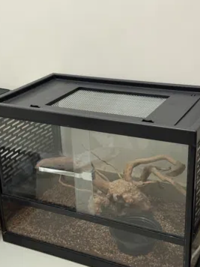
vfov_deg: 35.5
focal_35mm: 54
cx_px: 101
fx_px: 416
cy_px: 136
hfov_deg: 27.0
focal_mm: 6.76
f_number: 1.78
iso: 500
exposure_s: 1/25
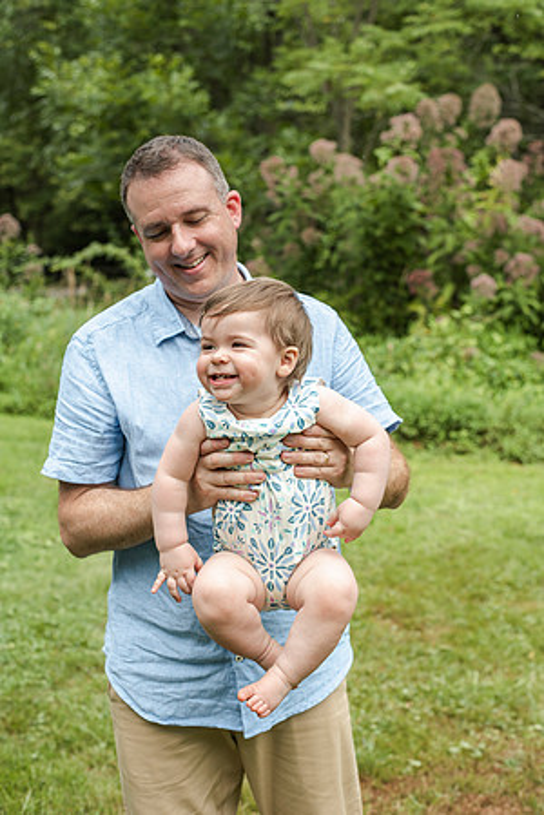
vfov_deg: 39.6
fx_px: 1133
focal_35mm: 50
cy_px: 408
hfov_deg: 27.0
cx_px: 272
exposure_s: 1/1000
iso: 640
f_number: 4.5
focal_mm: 50
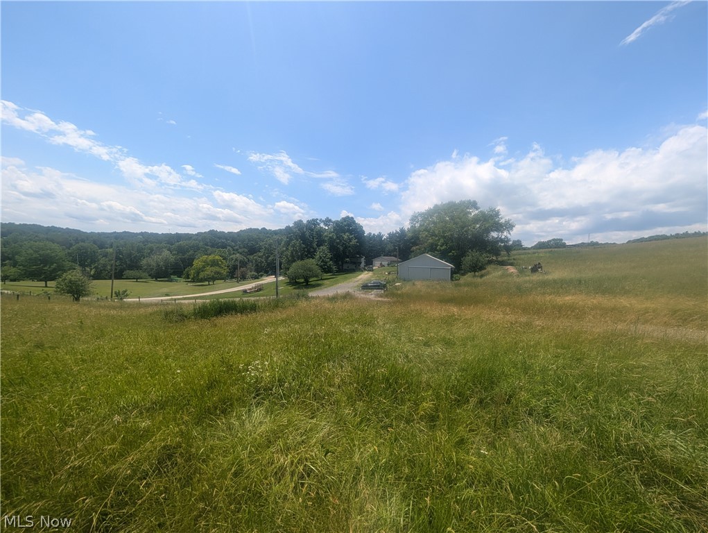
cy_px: 266
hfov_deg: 110.5
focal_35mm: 12
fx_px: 246
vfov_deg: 94.6
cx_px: 354
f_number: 1.7
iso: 55
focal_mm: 2.02
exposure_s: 1/3436
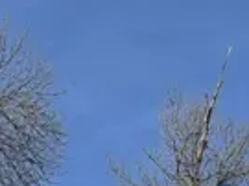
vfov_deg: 7.3
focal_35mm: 171
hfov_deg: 11.4
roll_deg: -1.1
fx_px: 1229
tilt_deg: +8.5
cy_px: 626
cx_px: 267
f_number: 1.78
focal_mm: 6.86
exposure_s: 1/8197
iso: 80
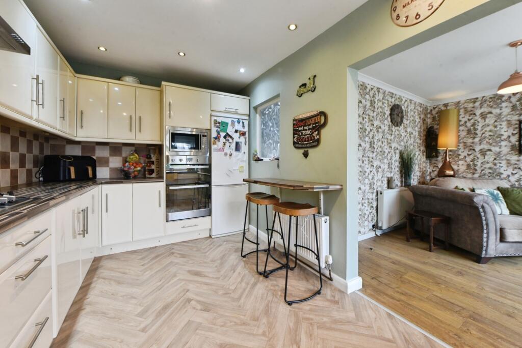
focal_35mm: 14
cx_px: 261
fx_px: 203
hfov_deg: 104.2
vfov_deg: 81.3
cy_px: 174
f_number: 11
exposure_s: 1/15
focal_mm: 14
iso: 900
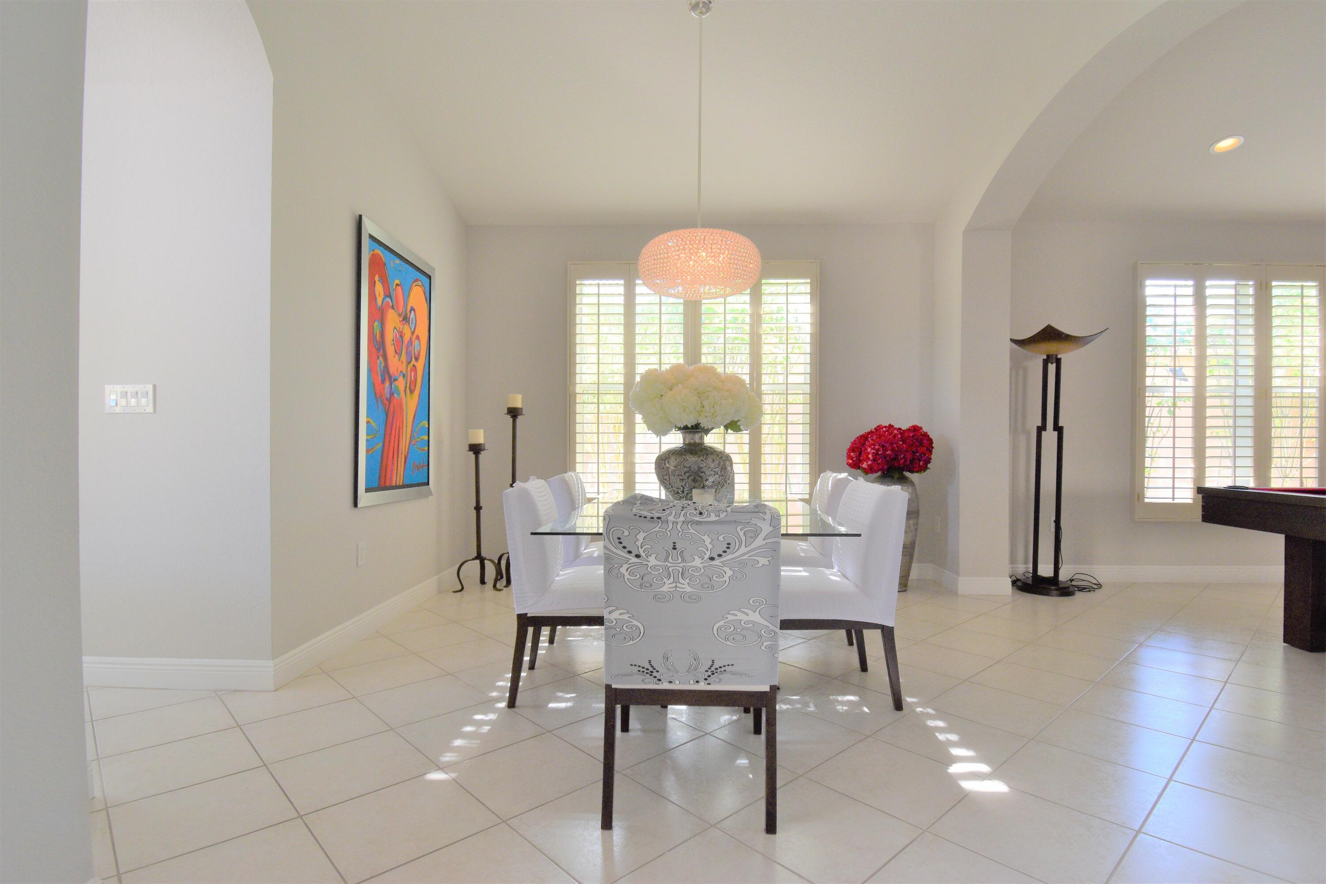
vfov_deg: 69.7
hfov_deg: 92.4
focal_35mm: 17
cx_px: 663
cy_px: 442
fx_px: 635
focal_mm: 11.5
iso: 400
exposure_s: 1/60
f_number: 8
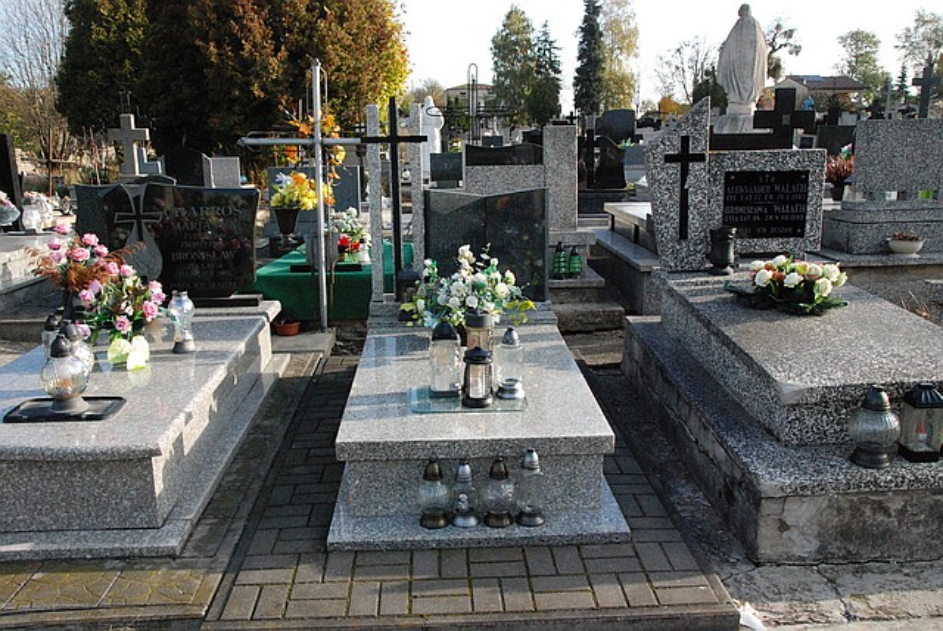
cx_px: 472
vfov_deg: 41.8
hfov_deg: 59.4
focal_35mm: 32
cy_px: 316
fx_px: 826
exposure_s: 1/500
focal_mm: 21
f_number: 11
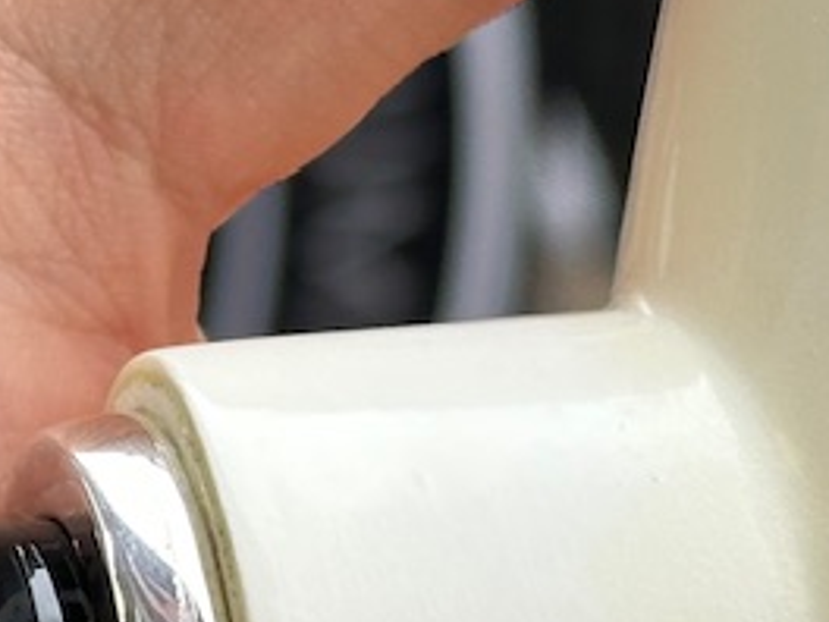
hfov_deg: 8.5
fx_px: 5580
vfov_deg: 6.4
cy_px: 286
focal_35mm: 233
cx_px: 135
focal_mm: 6.86
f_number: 1.78
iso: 64
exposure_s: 1/293
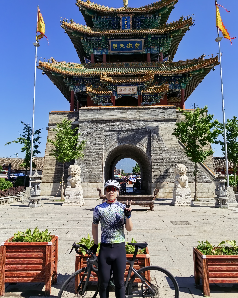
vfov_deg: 66.0
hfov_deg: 54.9
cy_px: 146
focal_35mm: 26
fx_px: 229
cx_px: 117
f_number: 2
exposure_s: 1/5587
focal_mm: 5.75
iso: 50
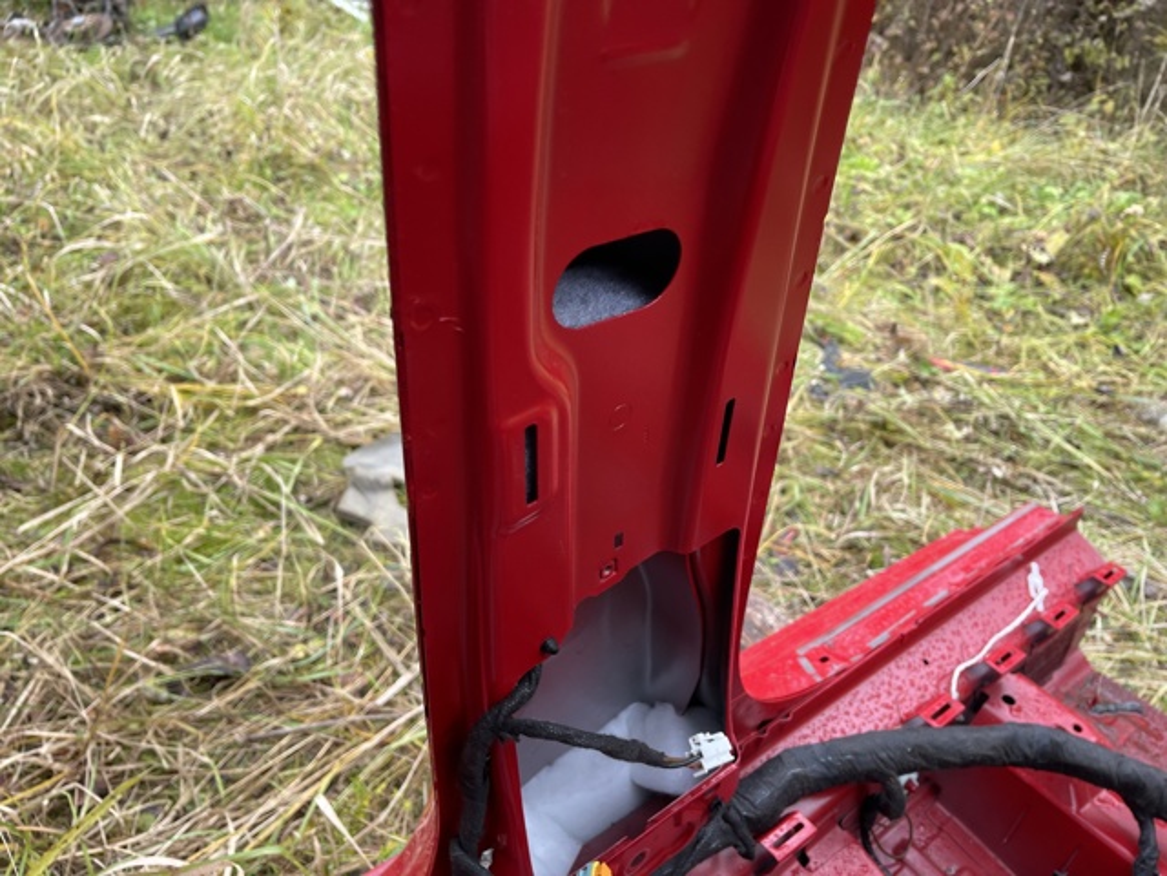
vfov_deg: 54.9
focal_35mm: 25
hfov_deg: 69.4
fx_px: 843
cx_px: 584
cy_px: 438
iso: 50
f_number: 1.6
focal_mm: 5.1
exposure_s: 1/121
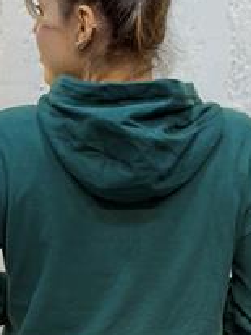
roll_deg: -0.8
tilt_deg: -11.3
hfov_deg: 15.4
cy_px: 247
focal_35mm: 96
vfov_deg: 20.3
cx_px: 121
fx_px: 929
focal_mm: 6.76
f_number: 1.78
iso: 100
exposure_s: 1/100
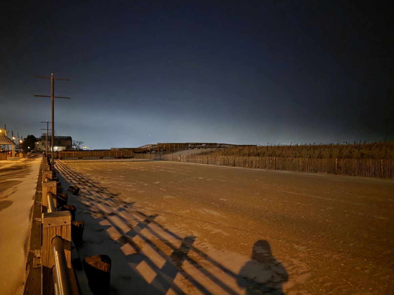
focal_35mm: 23
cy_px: 148
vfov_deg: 58.9
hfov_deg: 73.9
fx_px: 262
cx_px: 197
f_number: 1.7
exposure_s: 1/9.99
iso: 3200
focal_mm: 6.3
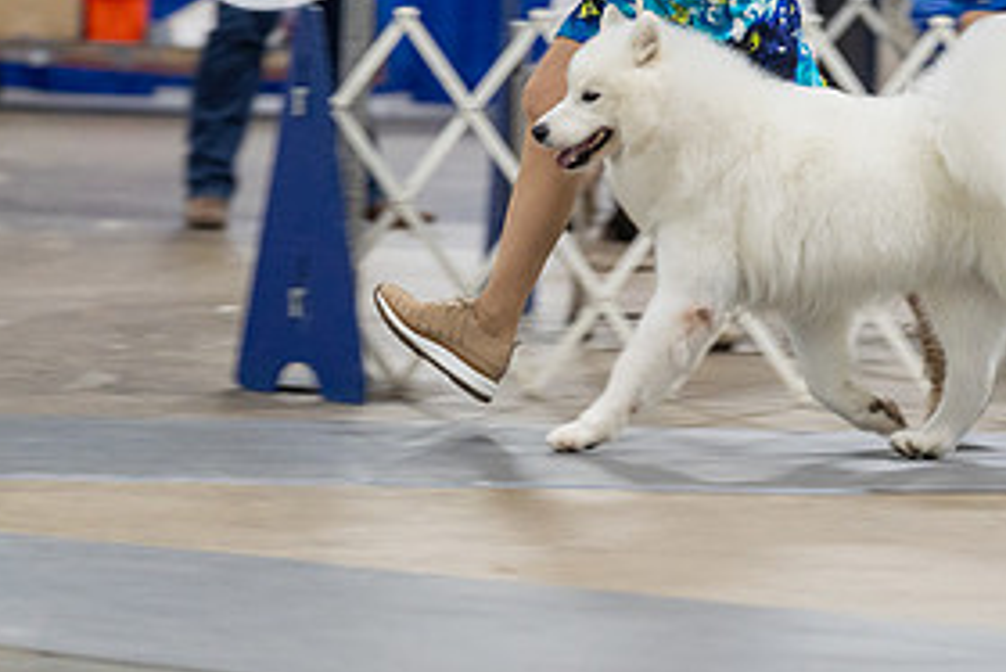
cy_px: 74
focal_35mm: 273
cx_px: 697
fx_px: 7632
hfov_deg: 7.5
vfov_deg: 5.0
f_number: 2.8
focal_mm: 132
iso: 1600
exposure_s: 1/160
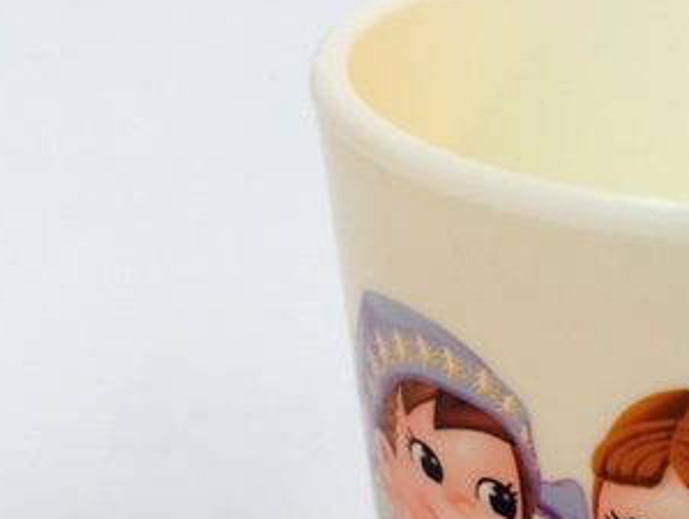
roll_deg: -4.9
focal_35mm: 62
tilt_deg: -29.8
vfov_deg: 23.1
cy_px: 468
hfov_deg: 28.8
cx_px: 724
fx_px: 1236
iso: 64
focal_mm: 4.15
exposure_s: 1/33
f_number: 2.2
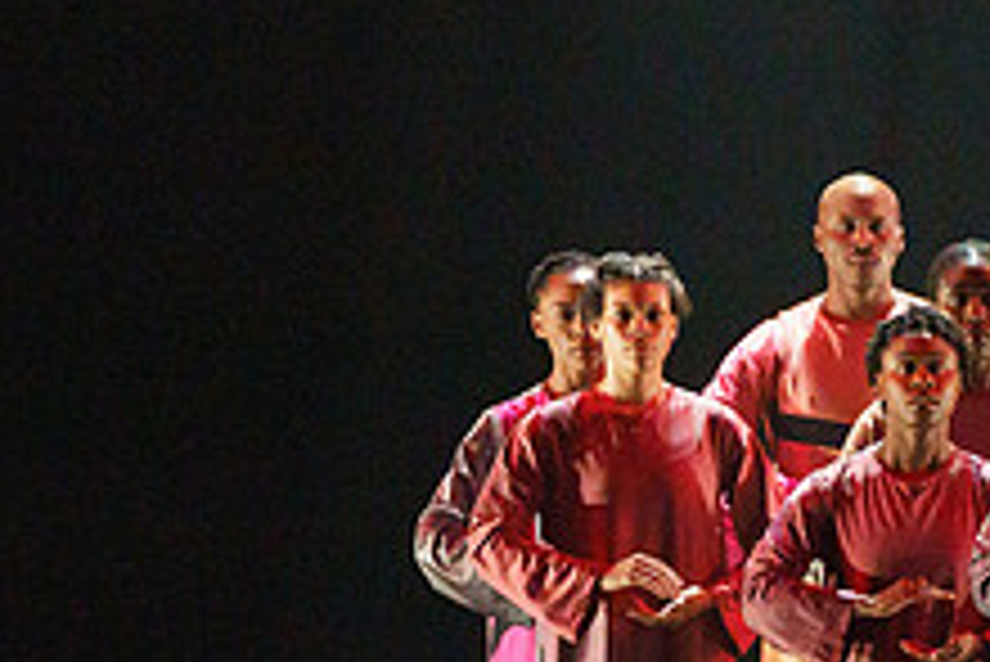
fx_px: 19069
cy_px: 247
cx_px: 1104
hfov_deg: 3.0
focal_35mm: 693
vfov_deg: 2.0
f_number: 5.6
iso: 5000
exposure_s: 1/250
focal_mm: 218
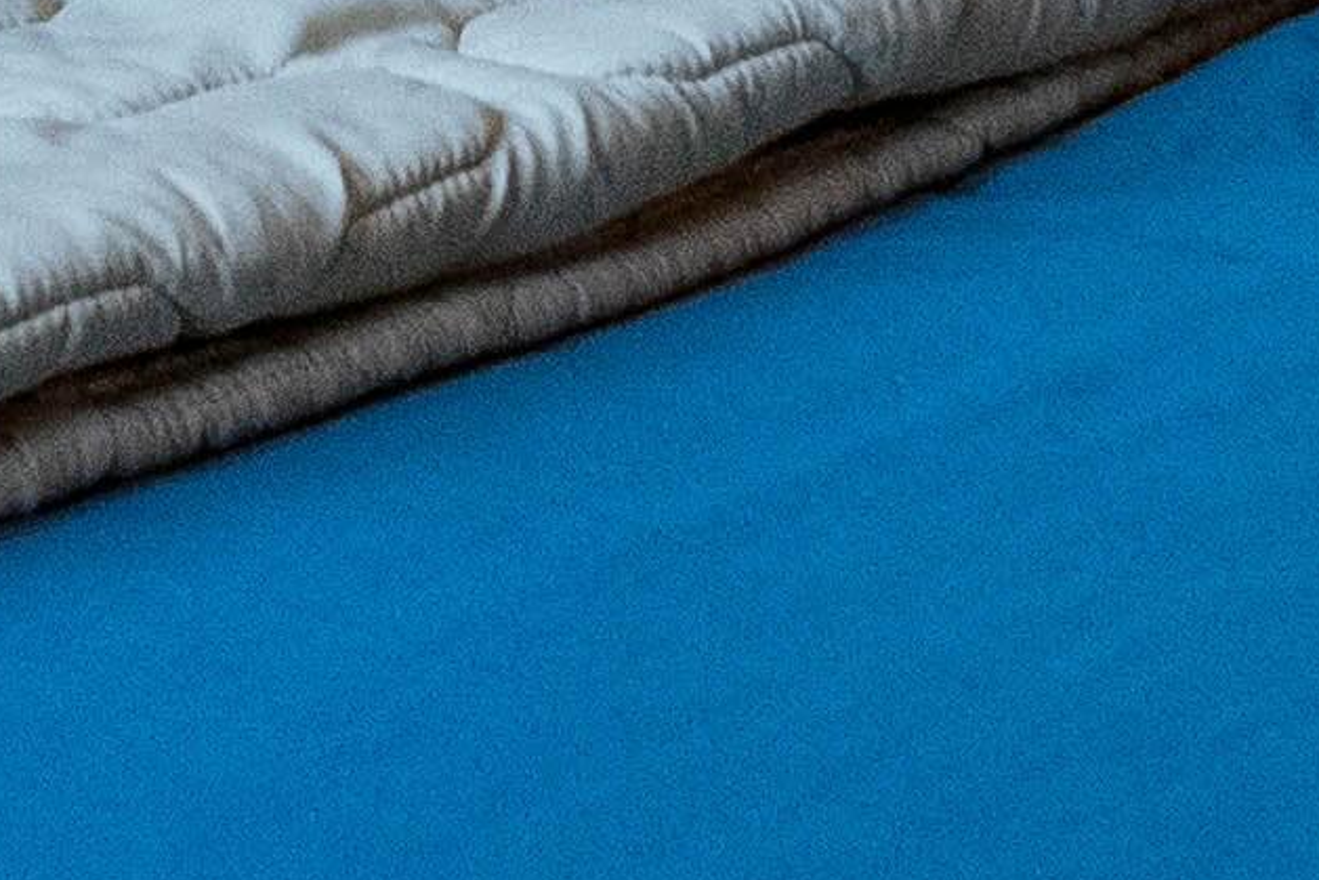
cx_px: -80
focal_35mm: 137
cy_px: -1470
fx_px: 5020
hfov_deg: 14.7
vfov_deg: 8.8
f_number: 5
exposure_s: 1/60
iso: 1600
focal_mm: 9
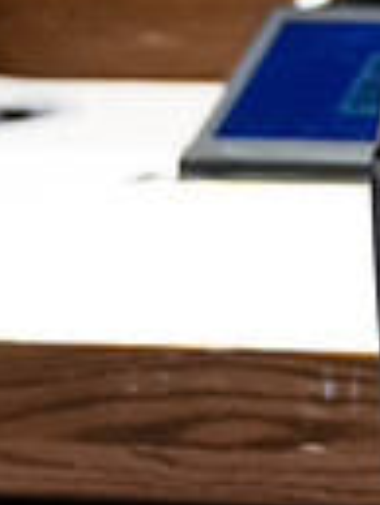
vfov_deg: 3.4
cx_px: 712
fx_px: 8475
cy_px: -277
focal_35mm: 580
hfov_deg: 2.6
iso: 2500
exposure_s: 1/400
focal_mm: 105
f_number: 3.2
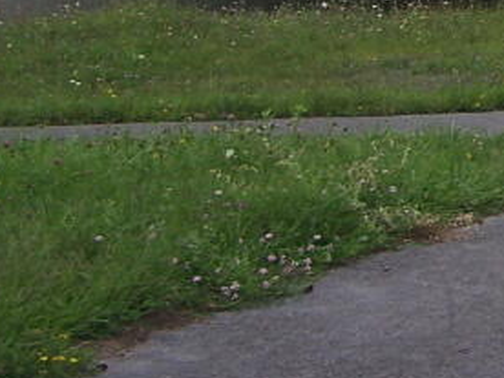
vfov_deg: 10.0
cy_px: -268
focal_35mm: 141
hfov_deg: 13.2
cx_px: 765
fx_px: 2053
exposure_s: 1/40
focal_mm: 6.3
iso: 80
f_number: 2.8
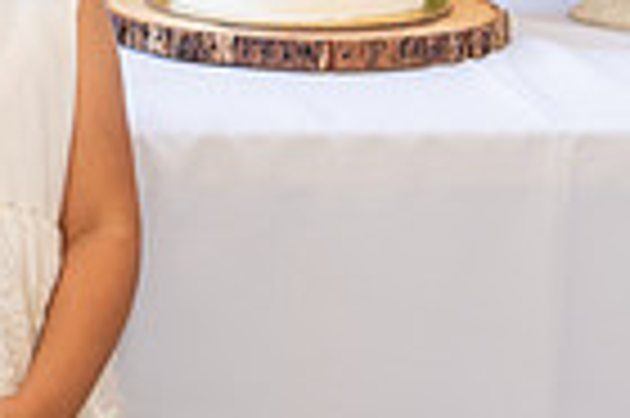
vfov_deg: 7.3
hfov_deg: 10.8
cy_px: -115
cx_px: -117
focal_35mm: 187
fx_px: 3269
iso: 200
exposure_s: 1/80
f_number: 4
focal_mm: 45
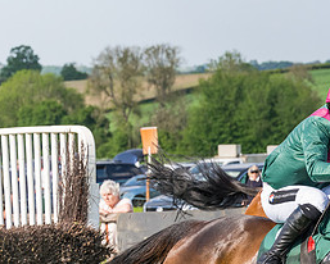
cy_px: 250
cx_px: 357
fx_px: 2199
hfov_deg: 8.5
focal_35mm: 225
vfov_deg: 6.9
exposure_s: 1/4000
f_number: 4
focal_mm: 70
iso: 500
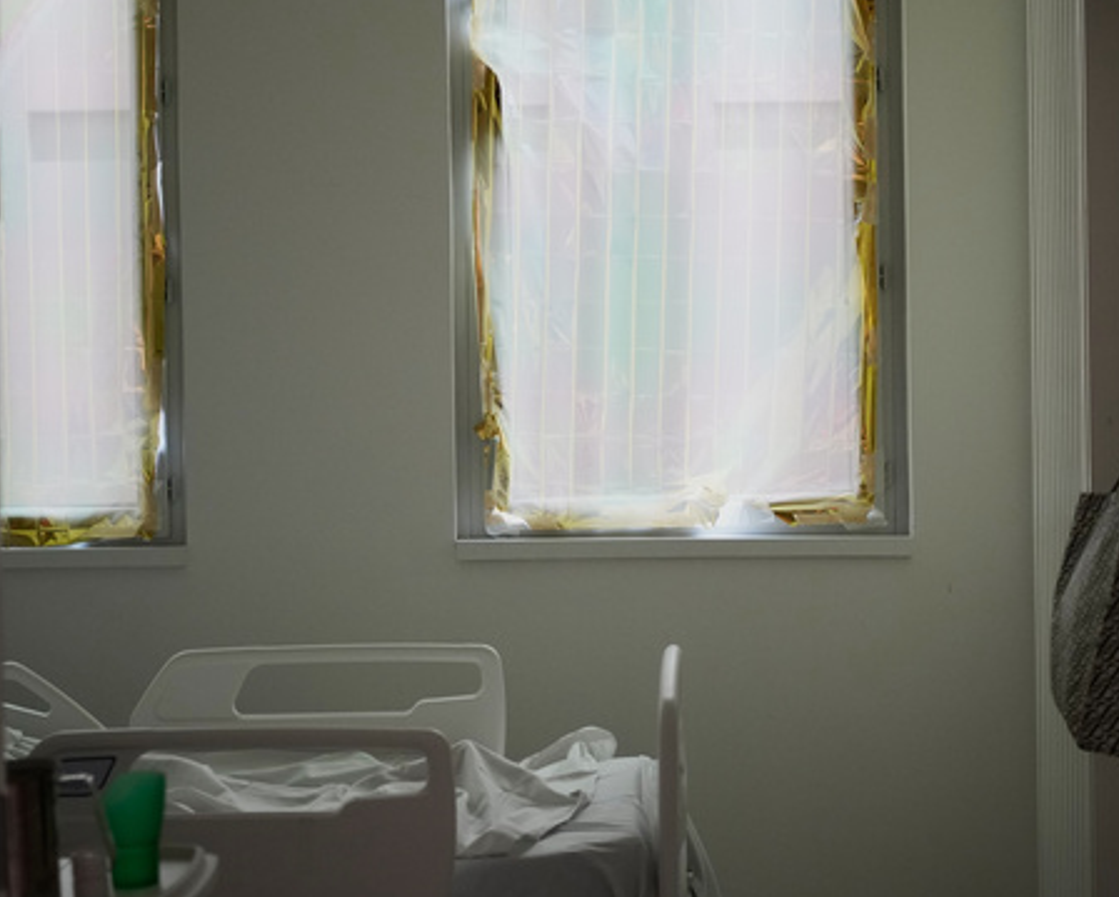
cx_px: 672
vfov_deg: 20.4
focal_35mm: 75
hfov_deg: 25.3
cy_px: 362
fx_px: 2485
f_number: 1.8
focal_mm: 35
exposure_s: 1/160
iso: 1000
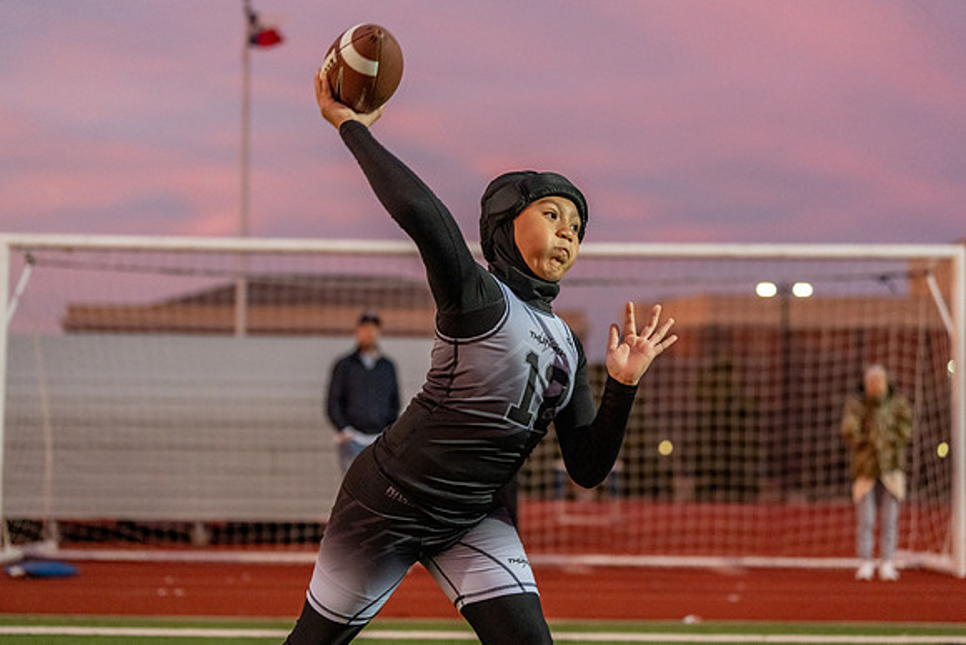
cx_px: 483
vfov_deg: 17.7
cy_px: 322
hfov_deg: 26.3
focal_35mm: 77
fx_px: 2067
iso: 4000
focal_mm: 70
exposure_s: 1/1000
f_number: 2.8
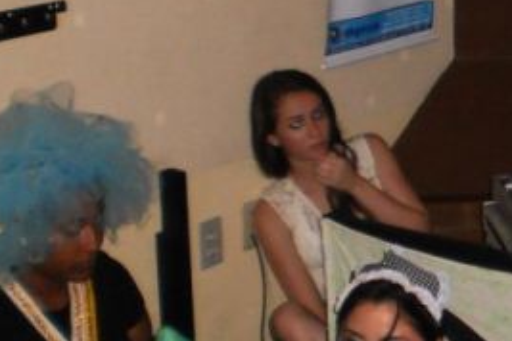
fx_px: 1593
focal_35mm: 112
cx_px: 719
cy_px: -31
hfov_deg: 16.9
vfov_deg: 12.0
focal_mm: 6.3
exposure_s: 1/30
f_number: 3.1
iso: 320
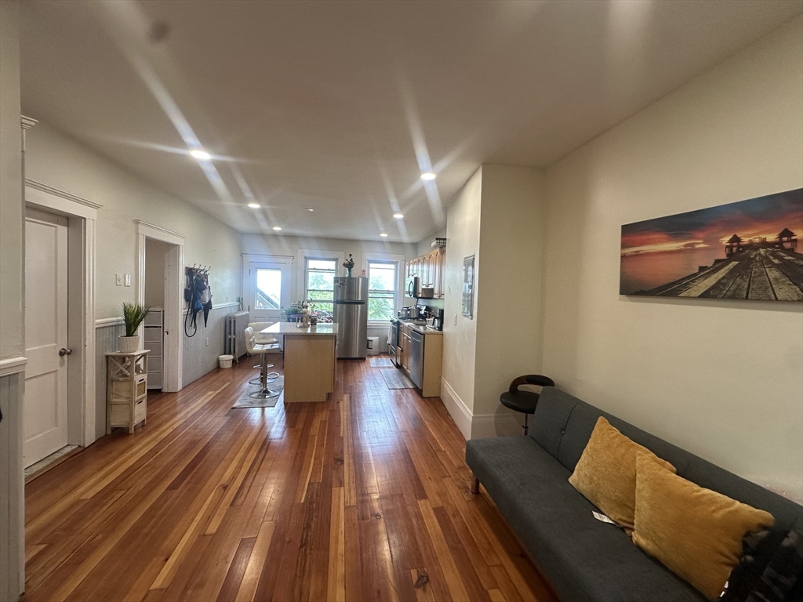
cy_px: 301
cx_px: 402
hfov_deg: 102.1
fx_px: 325
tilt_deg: -0.3
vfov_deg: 85.7
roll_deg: -2.5
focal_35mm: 14
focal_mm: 2.22
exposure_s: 1/120
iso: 160
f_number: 2.2
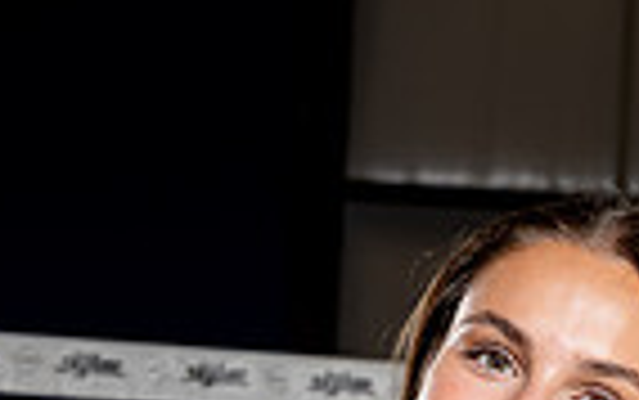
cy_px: 1007
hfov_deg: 9.4
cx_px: 536
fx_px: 3887
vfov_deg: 5.7
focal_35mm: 223
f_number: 8
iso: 100
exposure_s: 1/250
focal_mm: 69
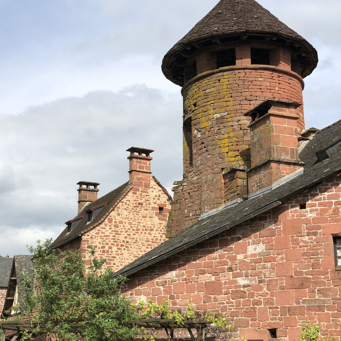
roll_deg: +0.5
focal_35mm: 62
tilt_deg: +14.9
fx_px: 691
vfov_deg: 27.7
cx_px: 169
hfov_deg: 27.7
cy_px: 182
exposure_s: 1/1230
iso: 16
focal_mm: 6
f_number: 2.4
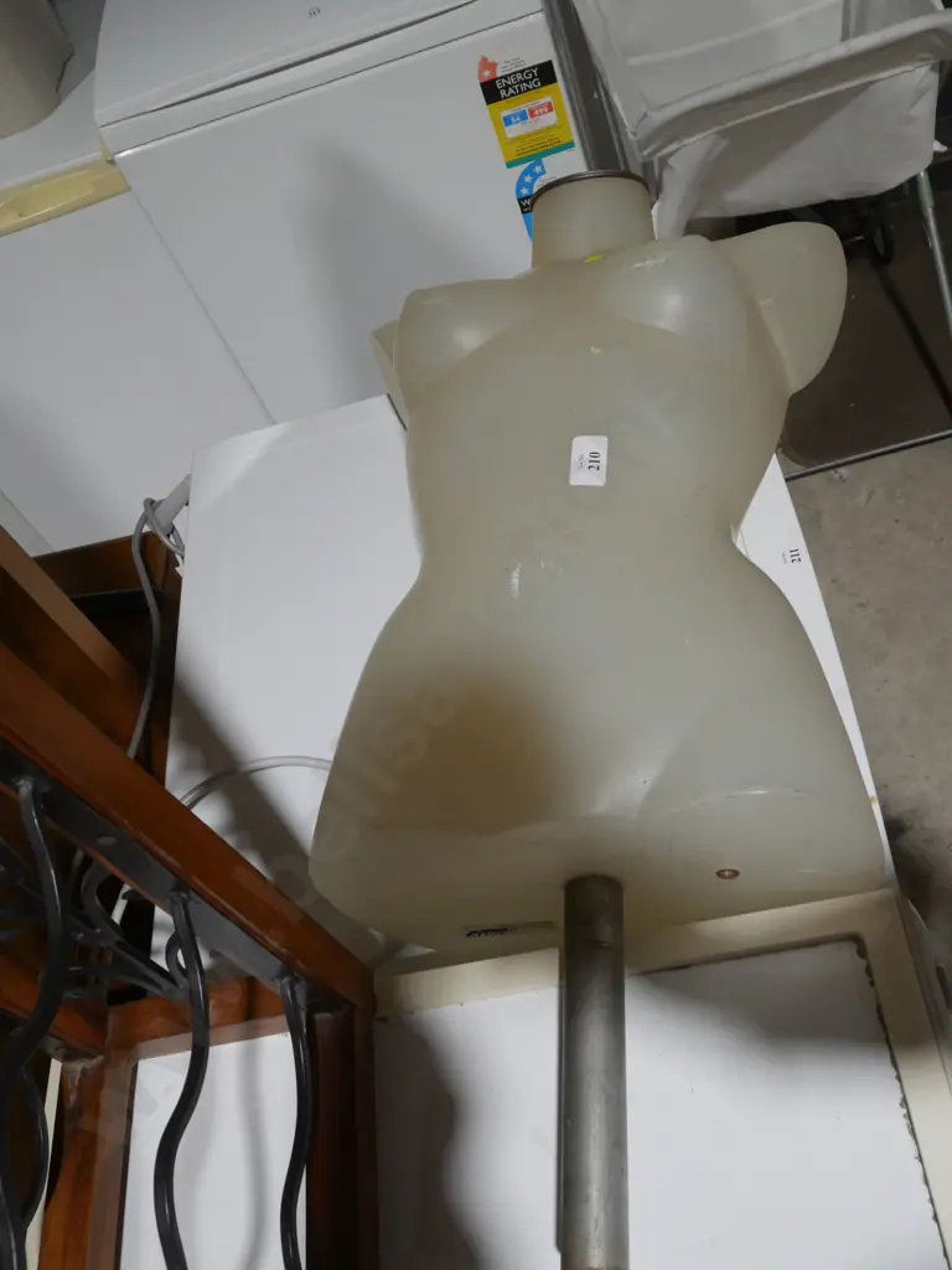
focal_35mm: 34
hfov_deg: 41.8
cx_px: 476
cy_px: 635
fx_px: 1247
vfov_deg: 54.0
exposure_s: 1/60
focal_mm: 17
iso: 1000
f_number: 10
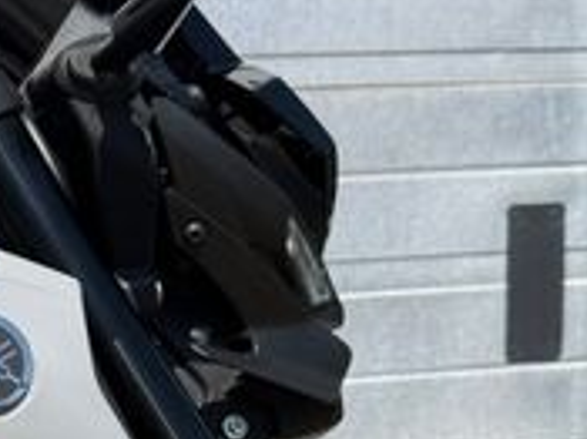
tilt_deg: -8.6
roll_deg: +2.7
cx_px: -47
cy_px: 560
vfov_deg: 16.0
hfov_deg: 21.2
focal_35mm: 88
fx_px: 1491
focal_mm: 6.76
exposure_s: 1/4673
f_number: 1.78
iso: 80
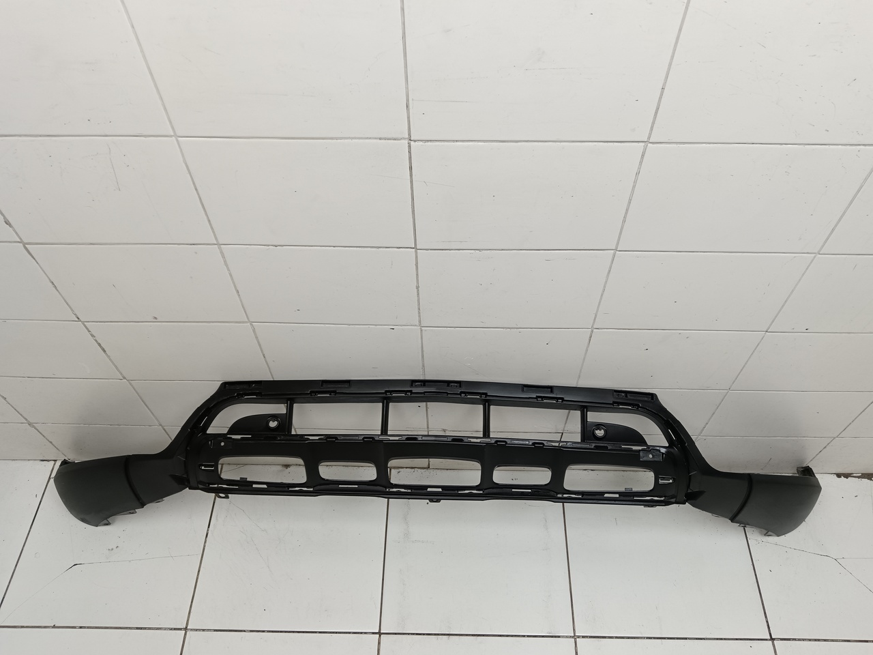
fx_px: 681
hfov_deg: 65.3
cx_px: 436
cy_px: 328
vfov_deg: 51.4
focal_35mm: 27
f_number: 1.9
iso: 296
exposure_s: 1/100
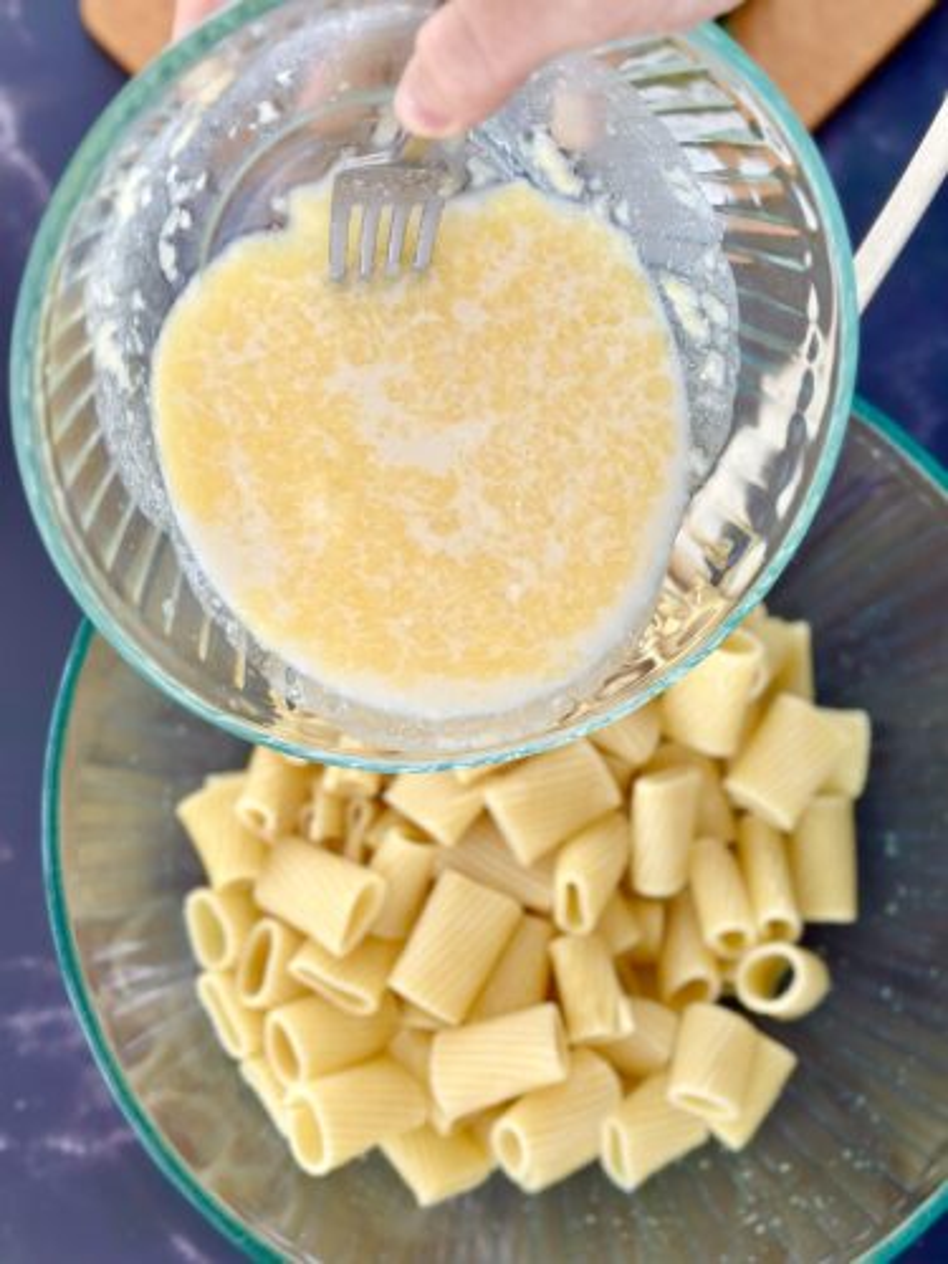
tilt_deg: -81.1
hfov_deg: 30.3
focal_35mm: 48
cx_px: 474
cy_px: 632
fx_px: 1753
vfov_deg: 39.7
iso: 125
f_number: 1.78
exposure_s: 1/121
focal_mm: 6.86
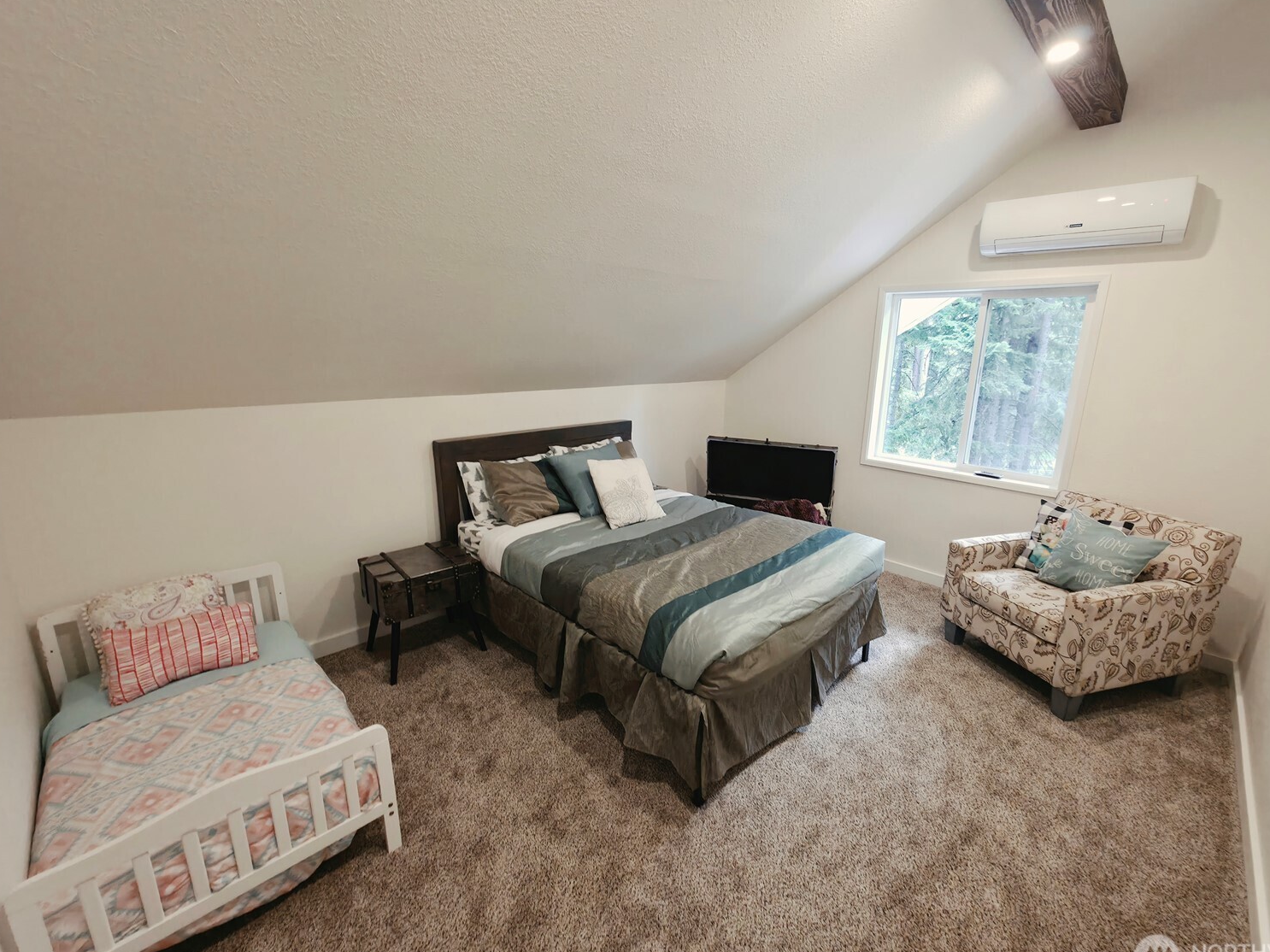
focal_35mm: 14
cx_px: 672
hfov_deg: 102.0
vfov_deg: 85.7
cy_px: 479
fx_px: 514
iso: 160
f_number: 1.9
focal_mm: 2.2
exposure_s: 1/30
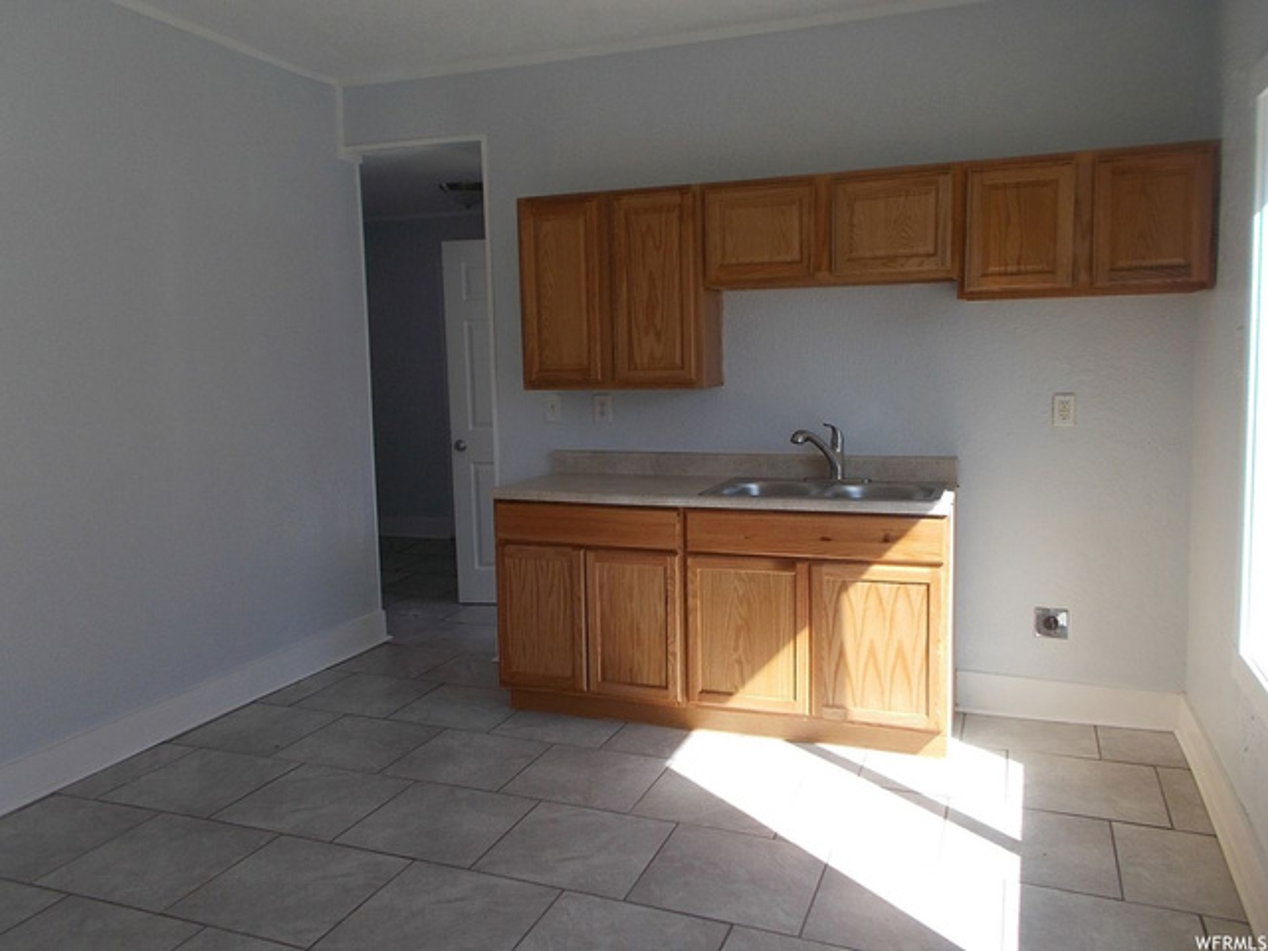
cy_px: 476
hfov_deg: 67.3
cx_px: 634
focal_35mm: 26
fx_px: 952
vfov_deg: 53.1
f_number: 3.2
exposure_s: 1/125
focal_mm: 4.6
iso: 80
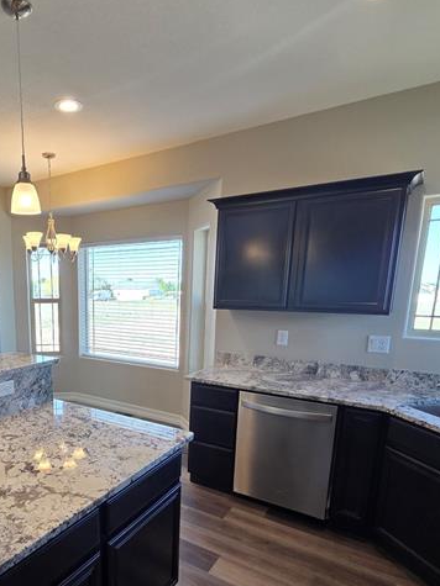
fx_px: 356
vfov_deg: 77.5
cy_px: 369
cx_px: 109
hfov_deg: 60.0
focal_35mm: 21
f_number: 2.2
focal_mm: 2.2
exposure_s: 1/120
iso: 100
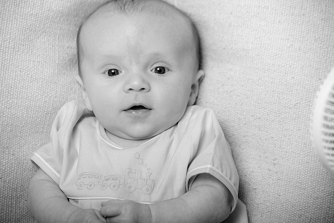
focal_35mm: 195
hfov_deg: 10.6
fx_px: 1808
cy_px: 112
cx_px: 167
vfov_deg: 7.0
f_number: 5.6
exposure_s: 1/200
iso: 250
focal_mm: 195
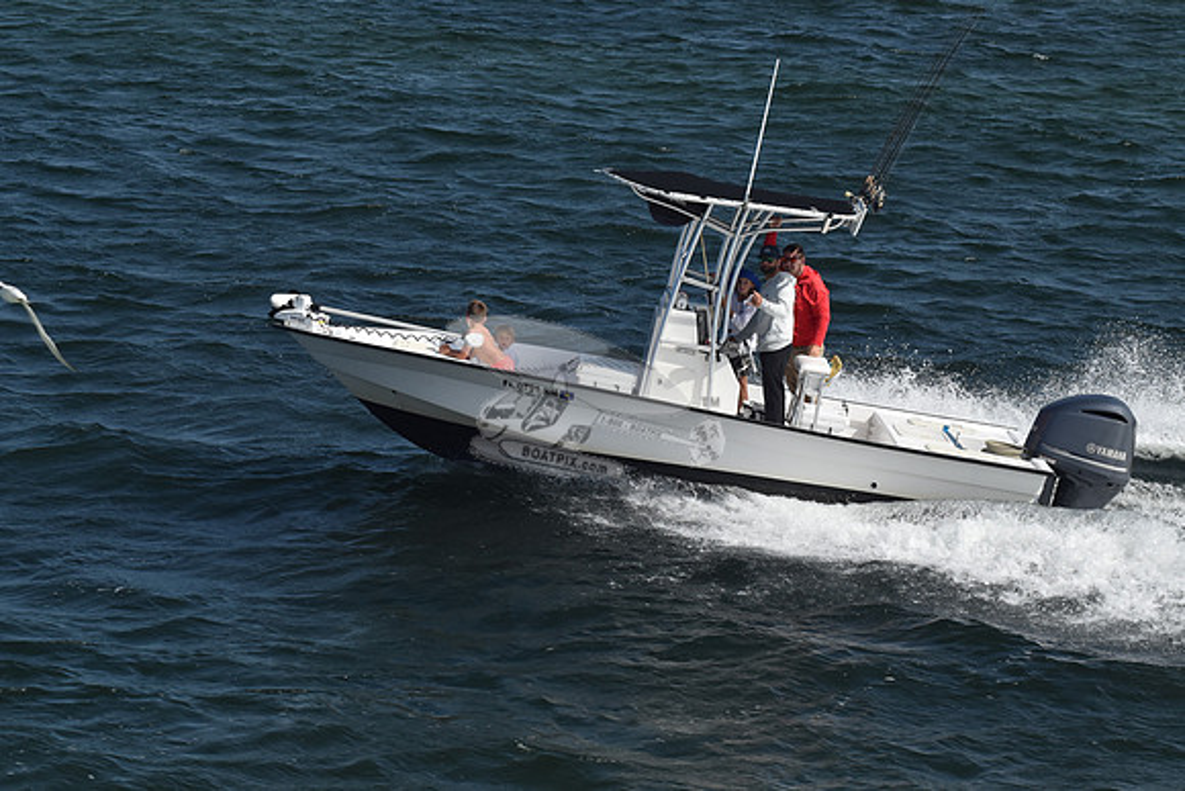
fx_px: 4198
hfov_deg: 16.1
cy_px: 396
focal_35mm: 128
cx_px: 592
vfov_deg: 10.8
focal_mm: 85
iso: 400
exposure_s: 1/1000
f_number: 13
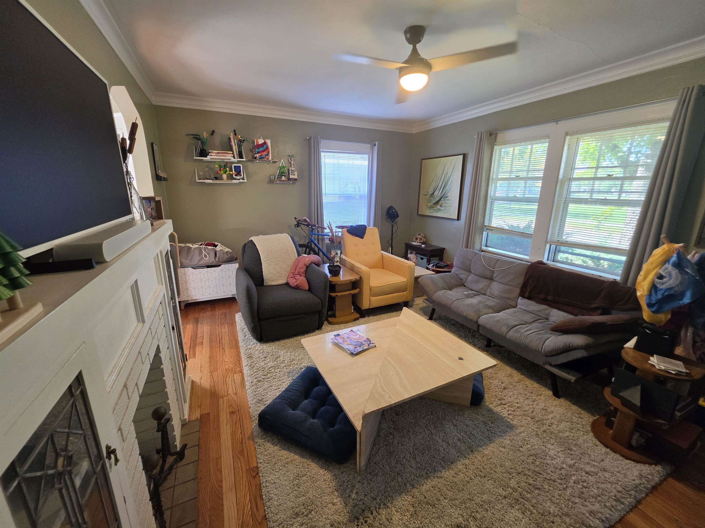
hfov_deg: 106.2
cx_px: 352
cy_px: 264
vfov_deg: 89.9
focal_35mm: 13
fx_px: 265
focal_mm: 2.2
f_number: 1.9
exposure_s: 1/120
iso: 200
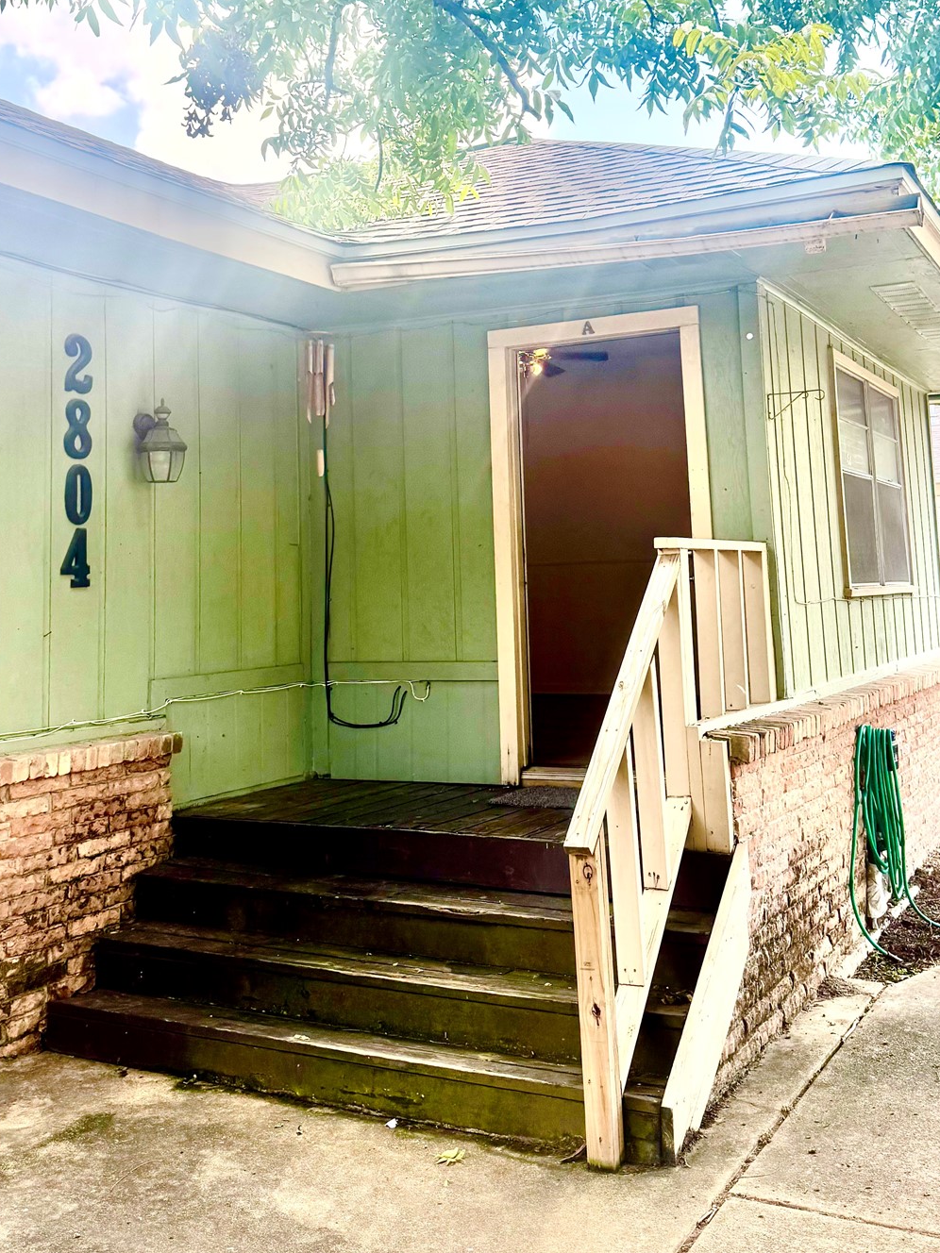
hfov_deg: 38.7
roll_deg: +2.7
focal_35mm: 37
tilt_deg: +7.4
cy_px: 416
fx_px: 1340
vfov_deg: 49.3
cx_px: 484
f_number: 1.78
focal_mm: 6.76
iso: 80
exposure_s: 1/700
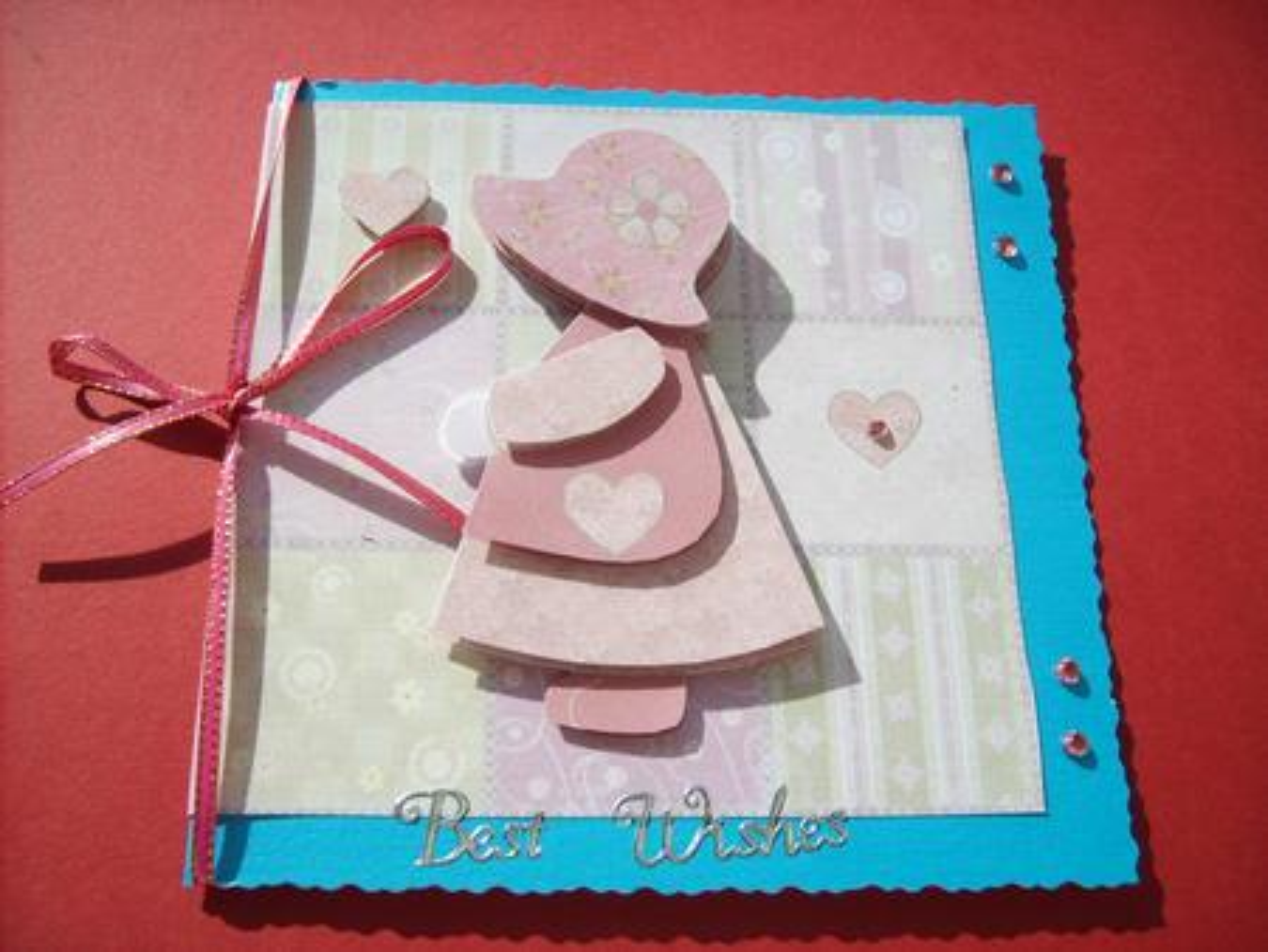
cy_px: 476
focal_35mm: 35
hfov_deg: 52.6
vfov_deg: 40.7
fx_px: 1283
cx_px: 634
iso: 50
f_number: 7.1
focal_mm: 5.8
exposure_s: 1/180
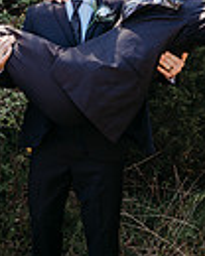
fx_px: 592
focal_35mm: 78
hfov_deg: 19.6
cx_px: 85
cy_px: 41
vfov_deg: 24.0
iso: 125
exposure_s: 1/400
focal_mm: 24
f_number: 2.8
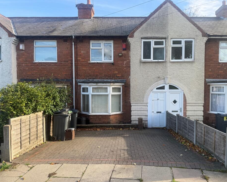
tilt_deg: -2.1
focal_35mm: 26
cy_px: 94
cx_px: 123
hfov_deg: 65.9
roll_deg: -0.3
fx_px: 175
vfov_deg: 54.9
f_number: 1.78
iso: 80
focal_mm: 6.76
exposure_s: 1/632
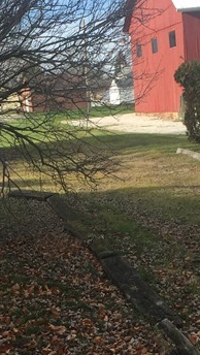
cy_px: 280
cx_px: 30
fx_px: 884
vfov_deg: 22.4
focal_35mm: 94
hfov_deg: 12.8
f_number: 2.2
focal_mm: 4.15
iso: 32
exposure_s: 1/964
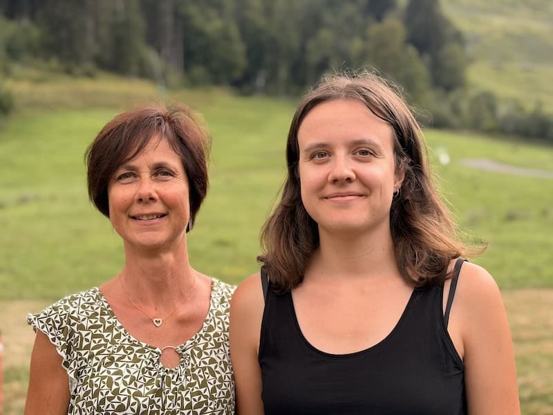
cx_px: 276
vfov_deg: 28.0
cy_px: 208
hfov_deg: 36.8
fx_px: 831
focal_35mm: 52
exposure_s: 1/478
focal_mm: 6
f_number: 1.6
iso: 32
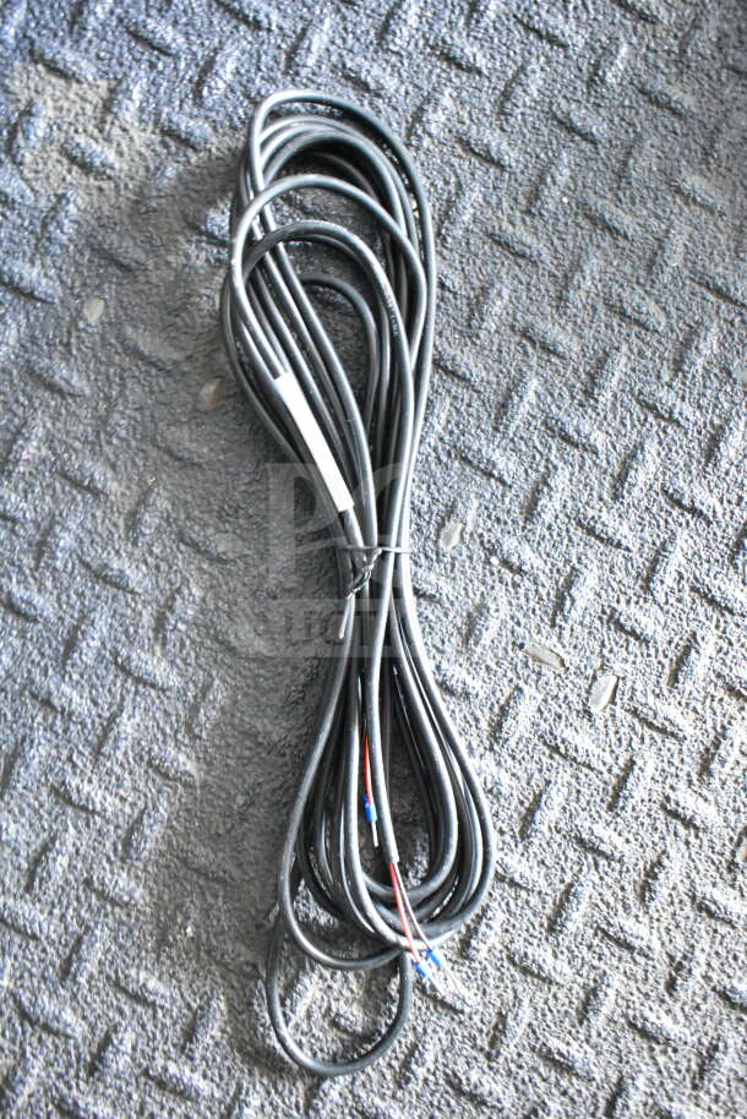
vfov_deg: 57.2
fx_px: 1026
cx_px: 374
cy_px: 560
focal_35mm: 33
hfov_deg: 40.0
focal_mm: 22
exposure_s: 1/30
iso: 9000
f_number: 3.8
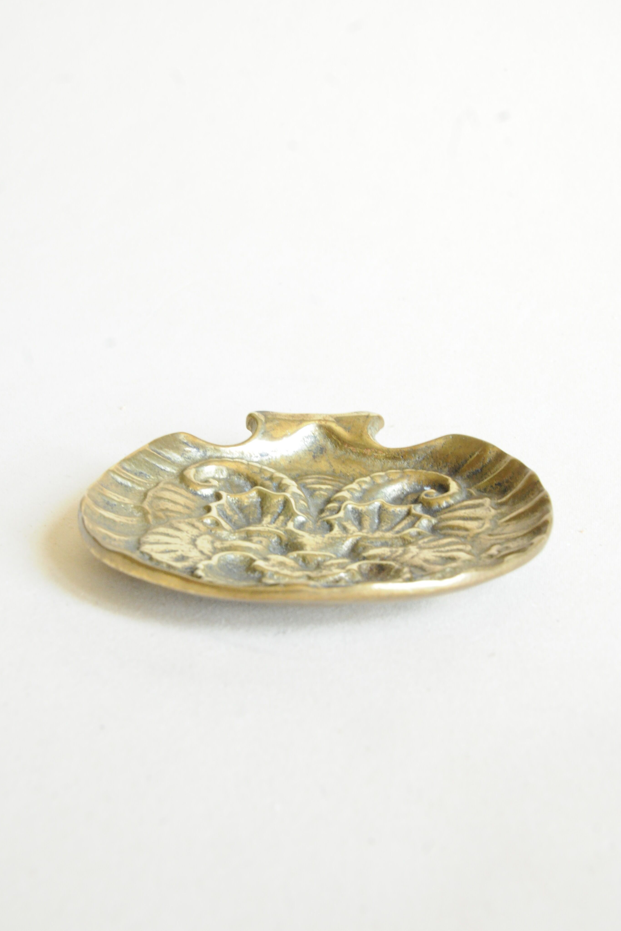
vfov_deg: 39.6
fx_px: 1294
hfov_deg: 27.0
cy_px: 450
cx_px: 309
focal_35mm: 50
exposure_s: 1/15
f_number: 13
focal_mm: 32
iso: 2000
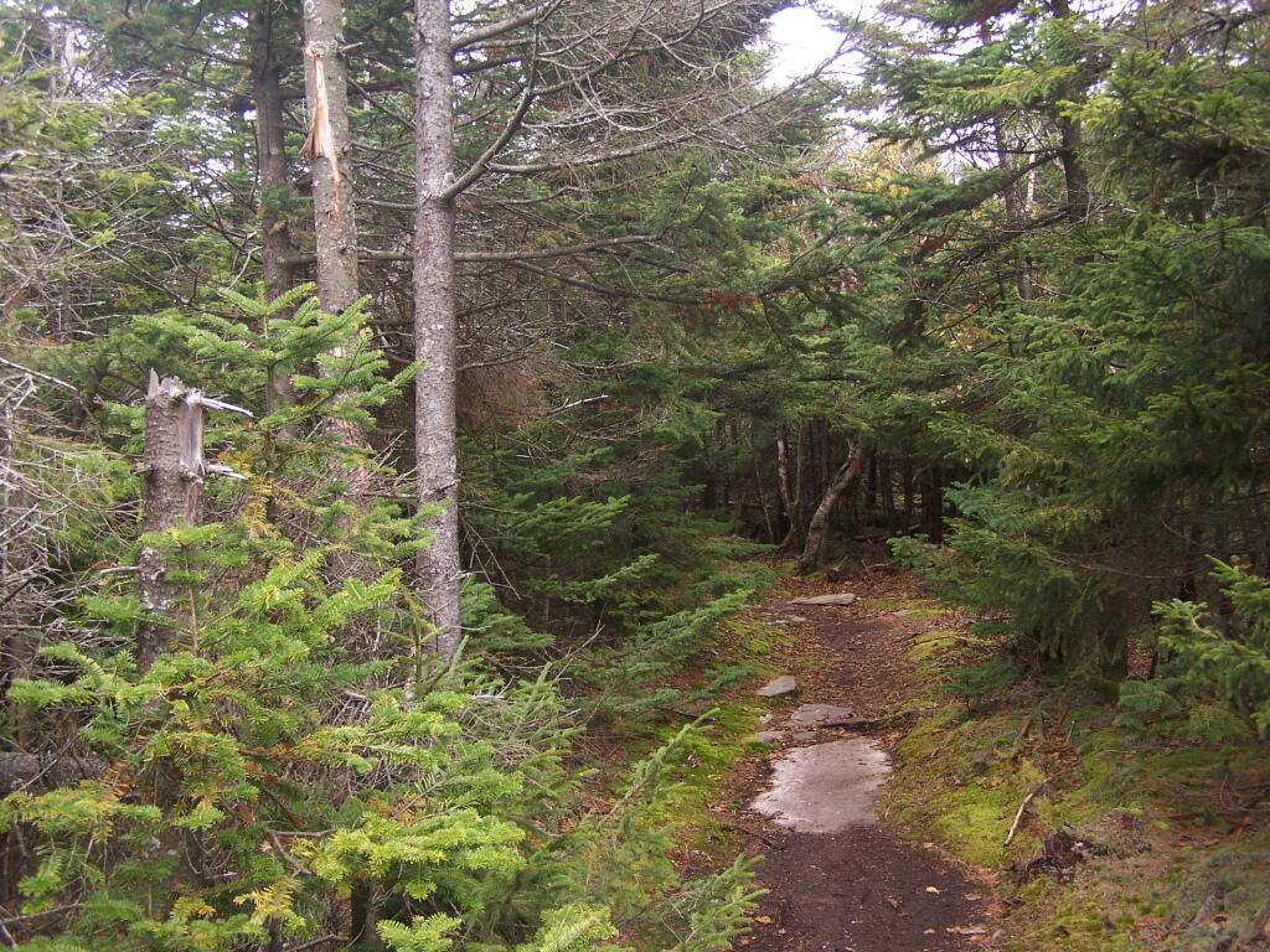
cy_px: 476
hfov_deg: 49.0
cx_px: 635
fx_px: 1394
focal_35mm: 38
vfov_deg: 37.7
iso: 80
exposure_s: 1/80
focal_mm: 6.3
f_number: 2.8
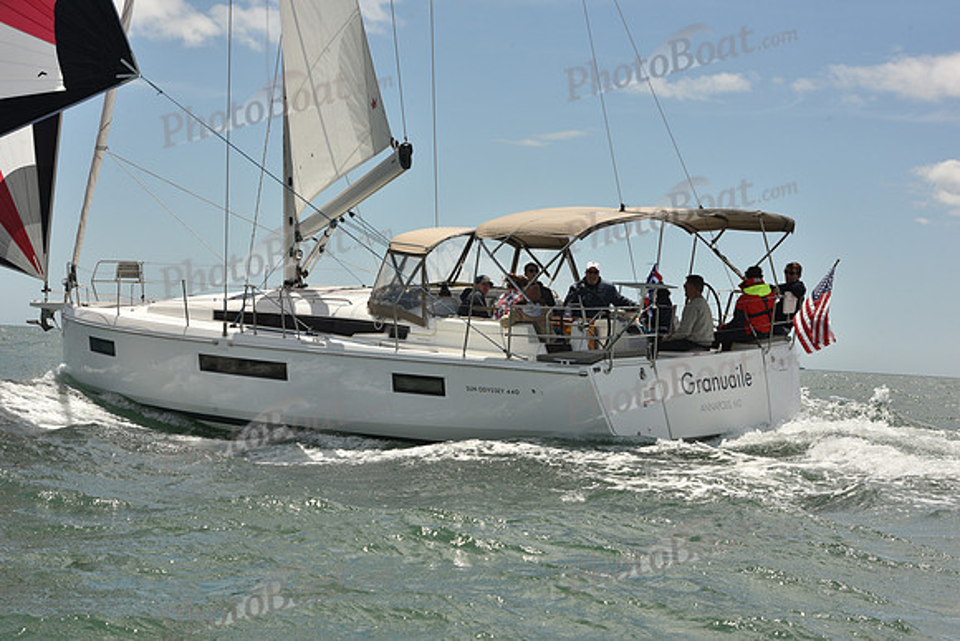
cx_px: 480
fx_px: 1867
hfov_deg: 28.8
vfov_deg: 19.5
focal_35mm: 70
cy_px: 320
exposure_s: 1/800
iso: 320
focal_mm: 70
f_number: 13
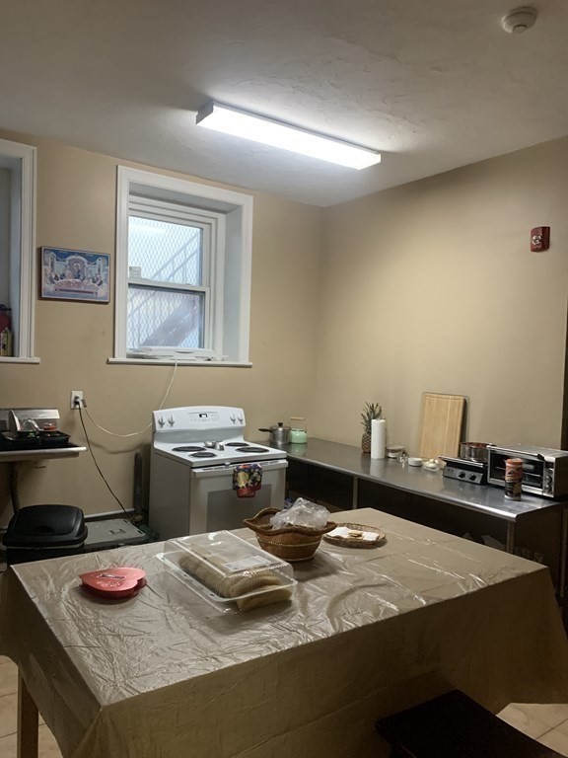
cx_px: 284
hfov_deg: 53.1
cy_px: 379
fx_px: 569
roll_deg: -1.1
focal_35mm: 26
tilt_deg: -0.5
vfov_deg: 67.3
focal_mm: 4.25
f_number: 1.8
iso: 320
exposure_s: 1/60
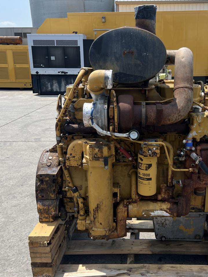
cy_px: 139
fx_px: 280
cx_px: 139
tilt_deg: -17.3
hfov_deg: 40.2
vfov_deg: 52.6
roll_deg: +1.4
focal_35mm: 35
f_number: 1.5
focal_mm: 5.7
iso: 50
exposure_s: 1/3165
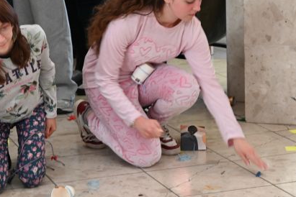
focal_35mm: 113
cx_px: 76
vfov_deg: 12.1
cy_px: 104
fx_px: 929
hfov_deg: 18.0
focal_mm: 58
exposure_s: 1/50
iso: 1600
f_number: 5.6
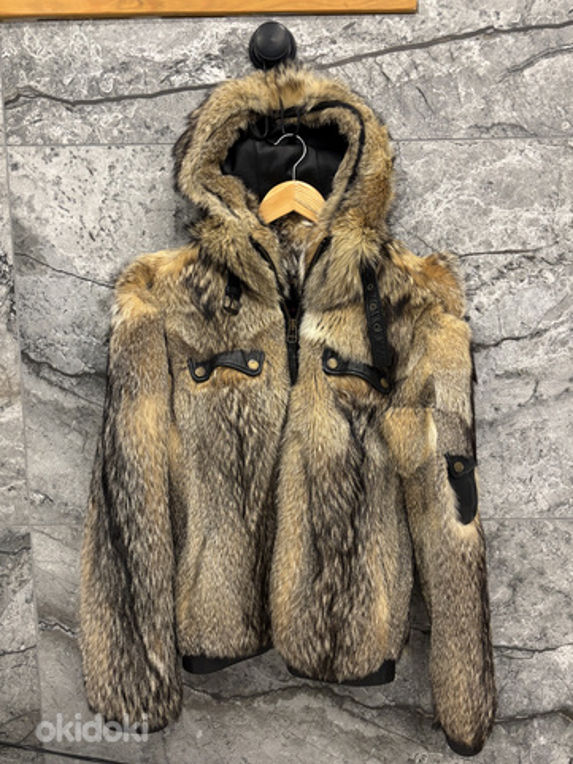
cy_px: 386
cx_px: 288
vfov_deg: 65.3
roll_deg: +0.5
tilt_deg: -5.8
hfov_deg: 51.4
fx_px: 596
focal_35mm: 27
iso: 400
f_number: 1.6
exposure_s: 1/50
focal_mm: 5.96
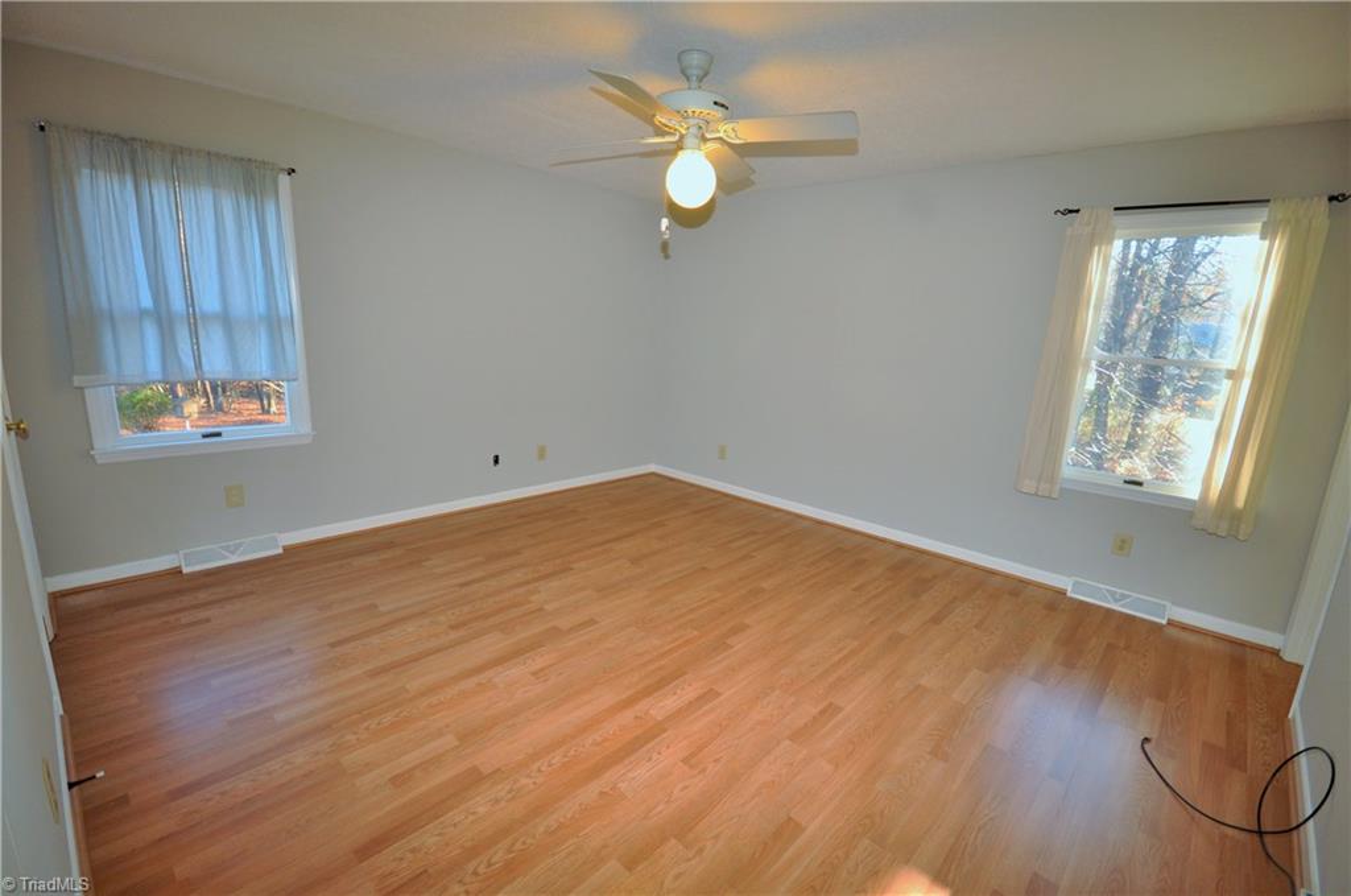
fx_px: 562
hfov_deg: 100.5
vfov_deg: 77.1
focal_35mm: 15
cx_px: 676
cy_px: 448
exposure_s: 1/60
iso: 560
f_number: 4
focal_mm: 10
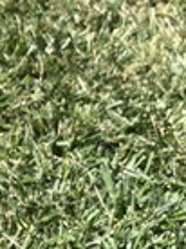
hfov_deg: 10.7
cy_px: 154
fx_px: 906
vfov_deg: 15.7
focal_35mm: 126
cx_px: -195
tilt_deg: -51.1
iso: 50
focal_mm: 5.1
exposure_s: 1/1721
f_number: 1.6
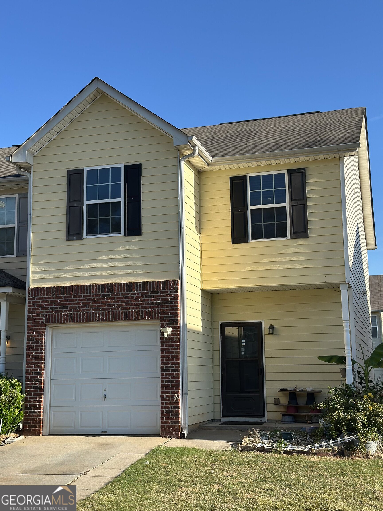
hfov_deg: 30.3
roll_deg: +1.6
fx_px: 708
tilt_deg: +10.2
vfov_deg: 39.7
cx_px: 192
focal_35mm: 48
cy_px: 256
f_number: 1.78
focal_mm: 6.86
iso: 100
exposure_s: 1/3257
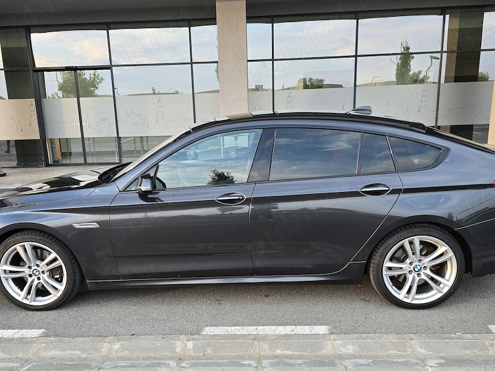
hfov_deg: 58.4
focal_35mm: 31
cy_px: 218
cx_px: 238
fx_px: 443
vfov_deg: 45.2
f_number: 1.7
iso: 80
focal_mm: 6.3
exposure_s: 1/180
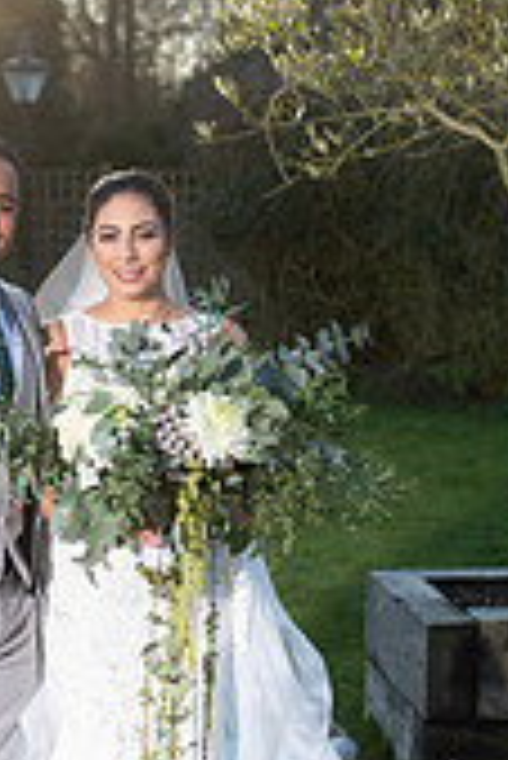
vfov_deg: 21.9
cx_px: 61
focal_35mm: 93
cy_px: 409
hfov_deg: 14.6
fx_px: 1964
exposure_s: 1/800
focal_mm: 35
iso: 160
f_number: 2.8
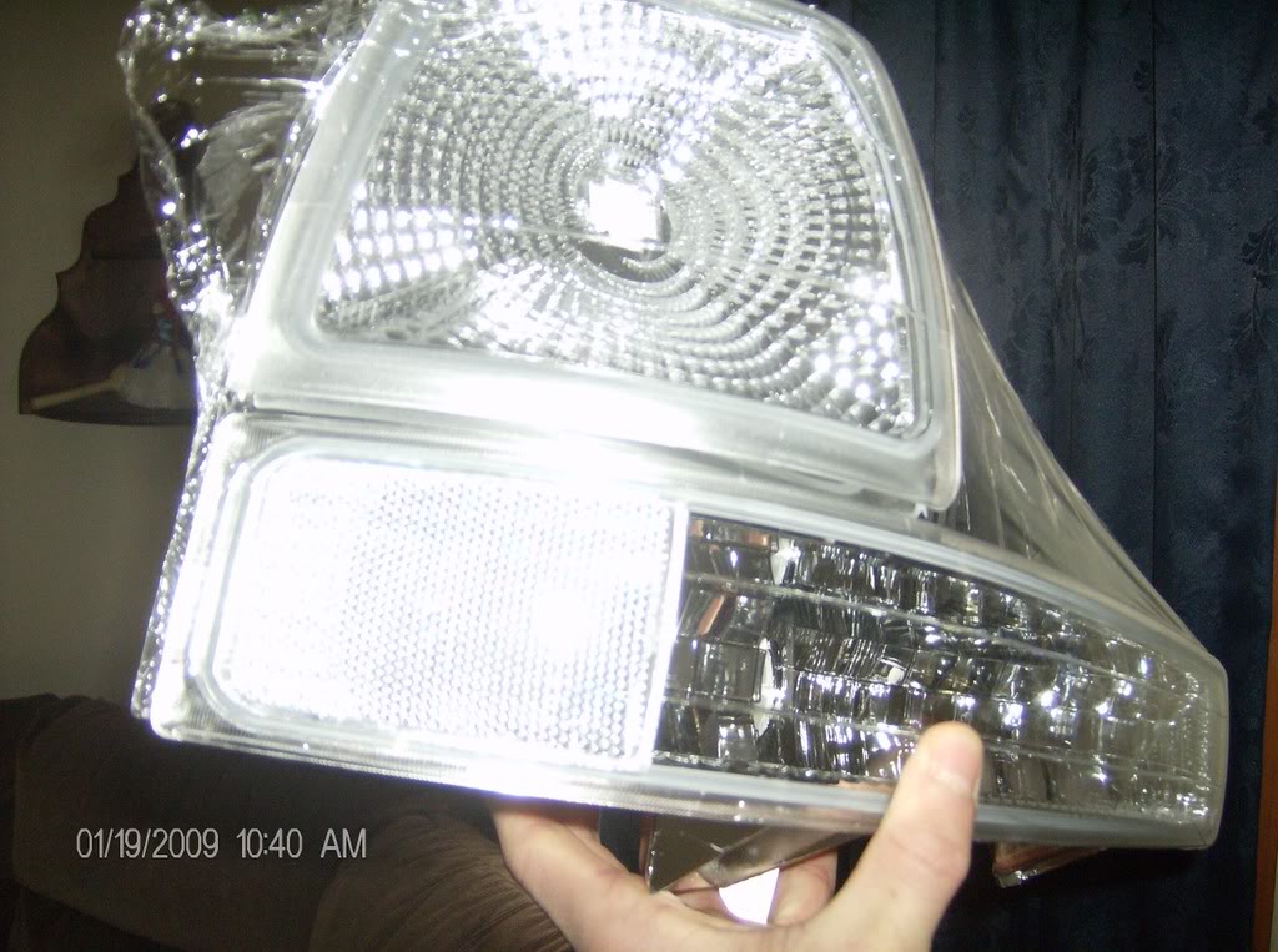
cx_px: 639
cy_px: 476
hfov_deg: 51.5
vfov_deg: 39.5
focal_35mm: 36
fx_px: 1326
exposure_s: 1/60
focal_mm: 6
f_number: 2.8
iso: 200
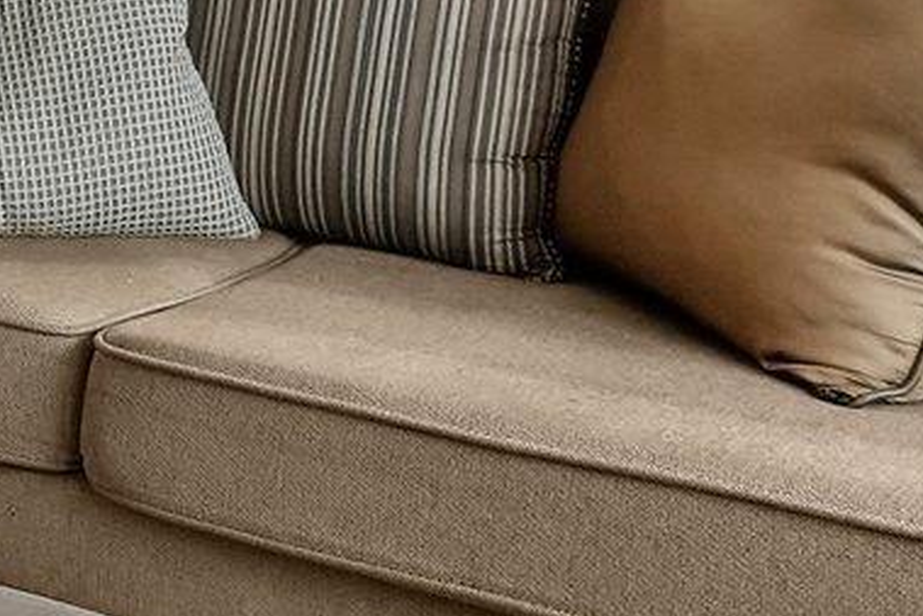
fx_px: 2105
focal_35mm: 82
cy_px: -269
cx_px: -606
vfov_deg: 15.5
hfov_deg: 19.9
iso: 2500
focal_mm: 15.2
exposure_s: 1/6
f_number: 7.1
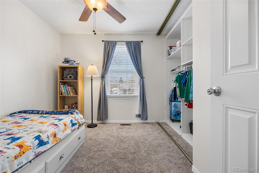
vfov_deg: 73.8
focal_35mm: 16
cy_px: 86
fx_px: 115
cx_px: 130
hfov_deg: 96.7
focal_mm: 16
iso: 200
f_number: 8
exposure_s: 1/1.25
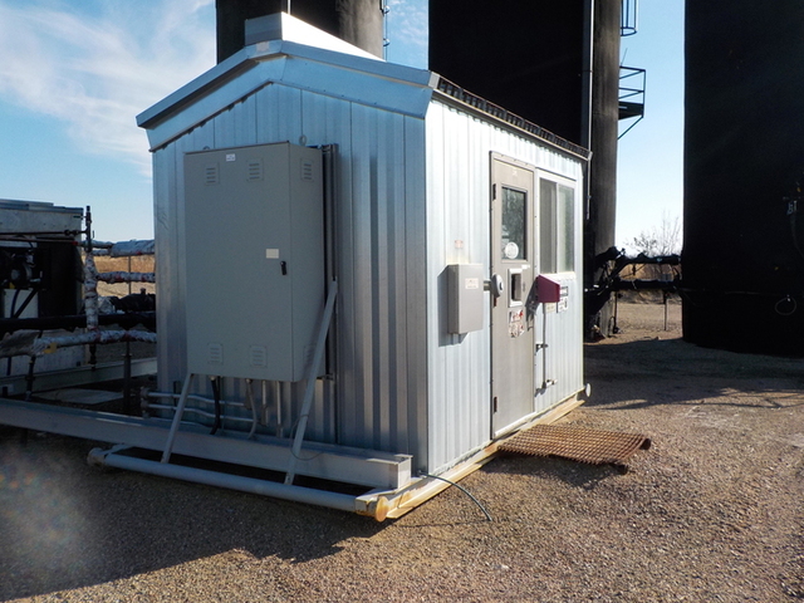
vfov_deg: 46.8
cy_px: 302
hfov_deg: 60.0
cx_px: 402
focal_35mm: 30
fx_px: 697
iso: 125
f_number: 3.3
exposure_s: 1/1250
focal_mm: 4.1
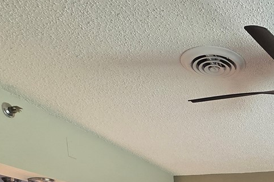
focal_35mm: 45
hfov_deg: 35.9
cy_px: 309
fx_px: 342
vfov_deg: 21.7
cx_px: 314
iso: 200
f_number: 2.2
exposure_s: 1/60
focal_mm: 2.2
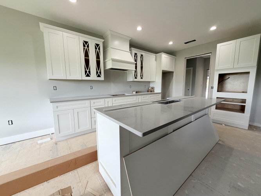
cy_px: 98
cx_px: 130
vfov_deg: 85.7
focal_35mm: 14
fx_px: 106
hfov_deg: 102.1
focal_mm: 2.22
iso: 160
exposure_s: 1/121
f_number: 2.2
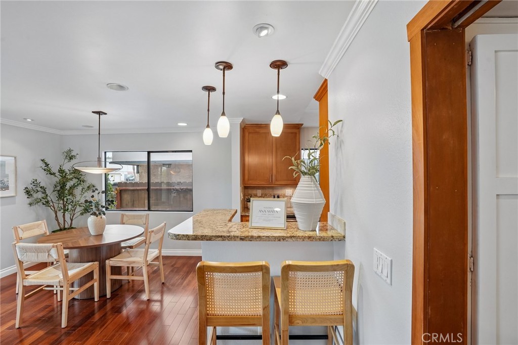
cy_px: 172
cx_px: 259
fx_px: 230
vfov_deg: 73.7
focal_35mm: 16
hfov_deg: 96.8
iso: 400
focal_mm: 16
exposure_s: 1/15
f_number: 8
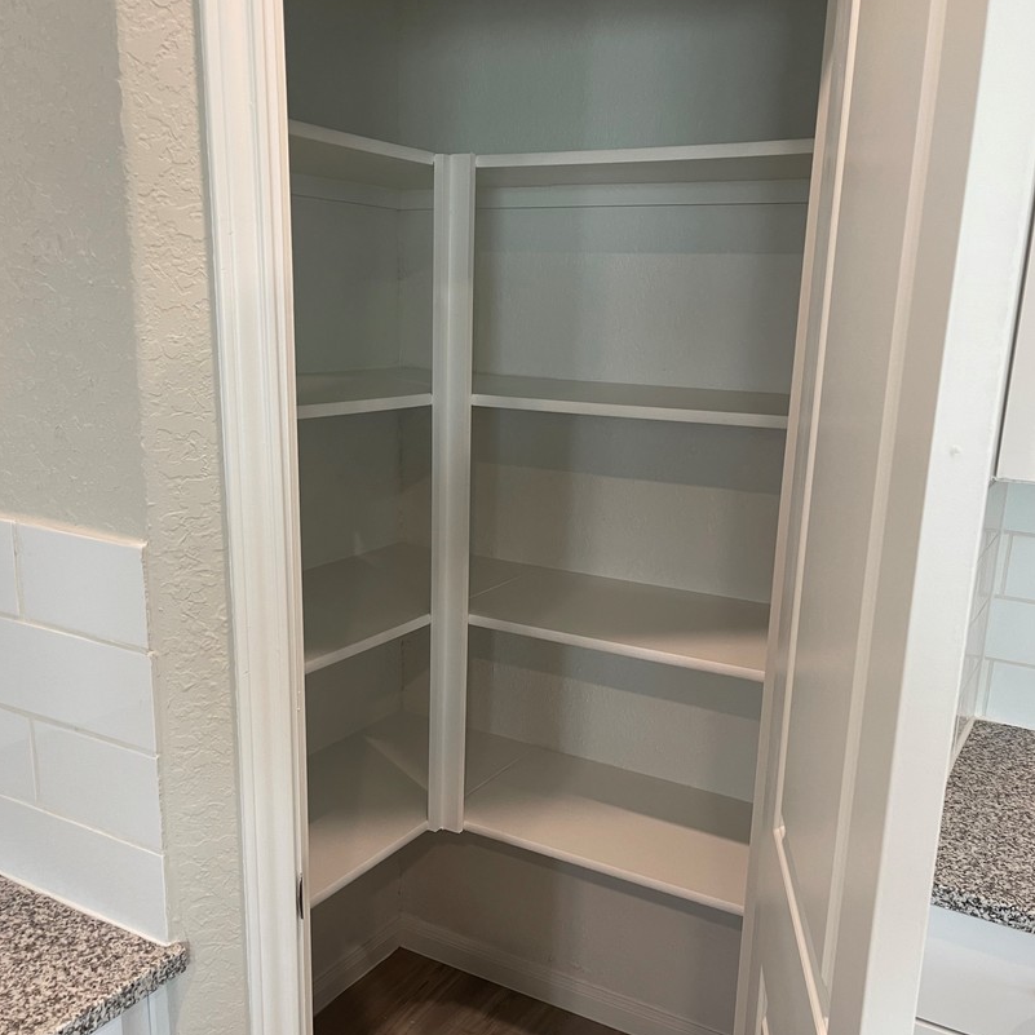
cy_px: 583
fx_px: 1049
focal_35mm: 31
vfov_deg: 52.4
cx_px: 517
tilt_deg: -12.9
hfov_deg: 52.5
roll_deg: -1.0
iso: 100
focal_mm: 5.1
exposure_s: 1/60
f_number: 1.6
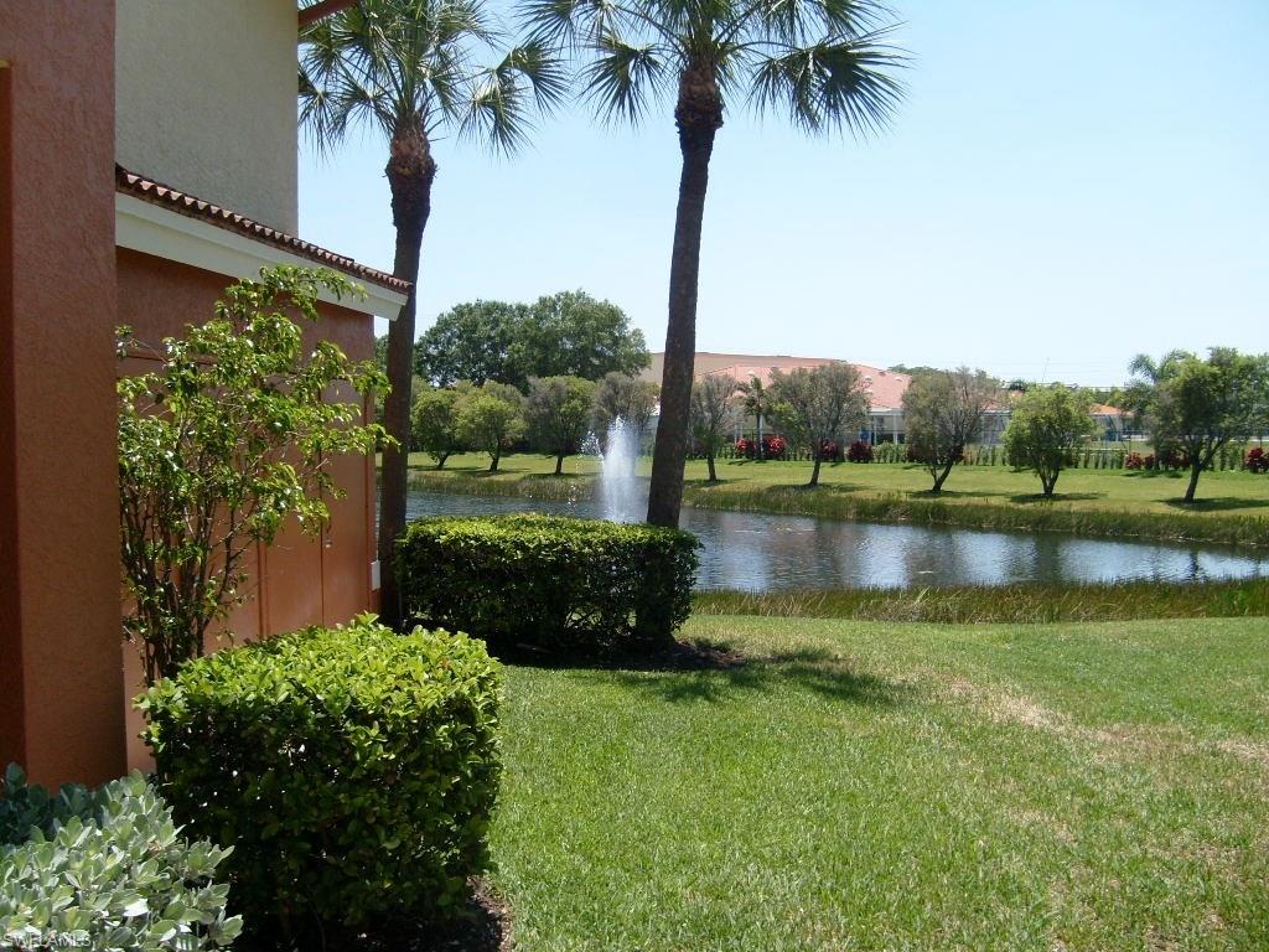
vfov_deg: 40.7
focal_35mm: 35
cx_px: 634
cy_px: 476
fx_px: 1283
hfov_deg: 52.6
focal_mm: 5.8
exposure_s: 1/250
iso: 80
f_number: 7.1
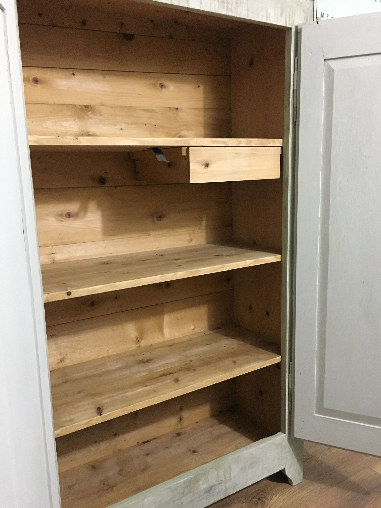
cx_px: 190
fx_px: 426
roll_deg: +2.6
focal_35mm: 29
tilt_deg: -11.3
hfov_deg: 48.2
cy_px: 254
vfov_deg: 61.7
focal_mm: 4.15
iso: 200
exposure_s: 1/17
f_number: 2.2
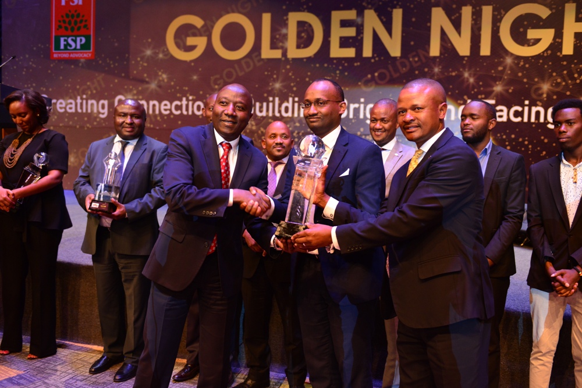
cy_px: 194
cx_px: 291
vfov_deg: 37.9
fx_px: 566
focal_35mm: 35
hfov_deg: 54.4
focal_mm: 35
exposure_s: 1/100
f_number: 3.2
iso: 2000
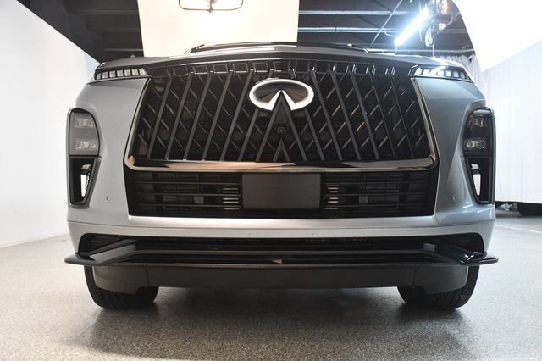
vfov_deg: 38.8
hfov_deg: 55.8
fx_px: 512
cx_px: 271
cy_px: 180
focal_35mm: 34
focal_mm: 23
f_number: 3.8
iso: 3200
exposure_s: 1/80
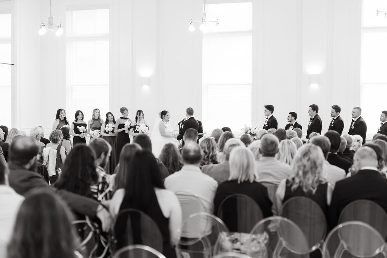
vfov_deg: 22.6
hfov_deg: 33.4
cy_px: 129
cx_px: 194
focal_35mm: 60
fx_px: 645
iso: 1250
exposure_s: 1/250
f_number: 2
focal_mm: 60
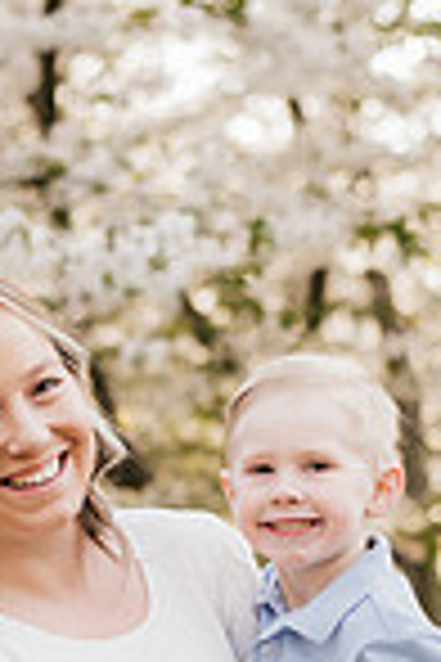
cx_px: 284
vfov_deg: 13.3
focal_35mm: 153
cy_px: 603
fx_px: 2811
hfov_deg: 9.0
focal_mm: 50
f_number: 2.2
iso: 125
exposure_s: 1/400
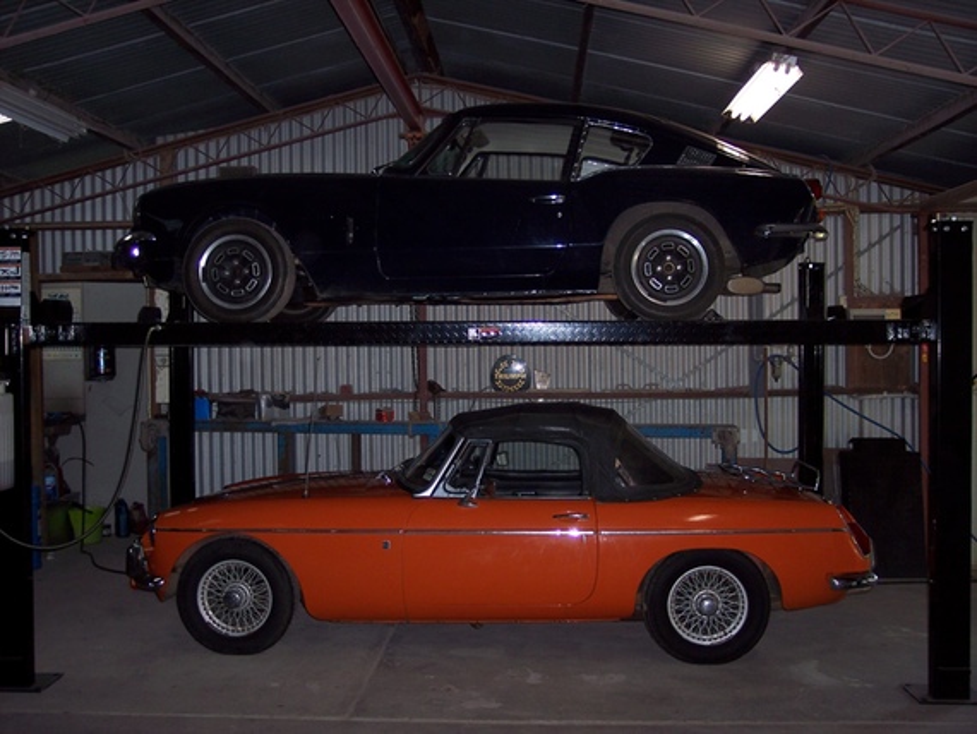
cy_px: 367
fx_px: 1101
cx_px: 488
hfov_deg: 47.8
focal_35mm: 39
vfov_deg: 36.8
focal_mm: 8
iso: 100
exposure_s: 1/60
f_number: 2.8
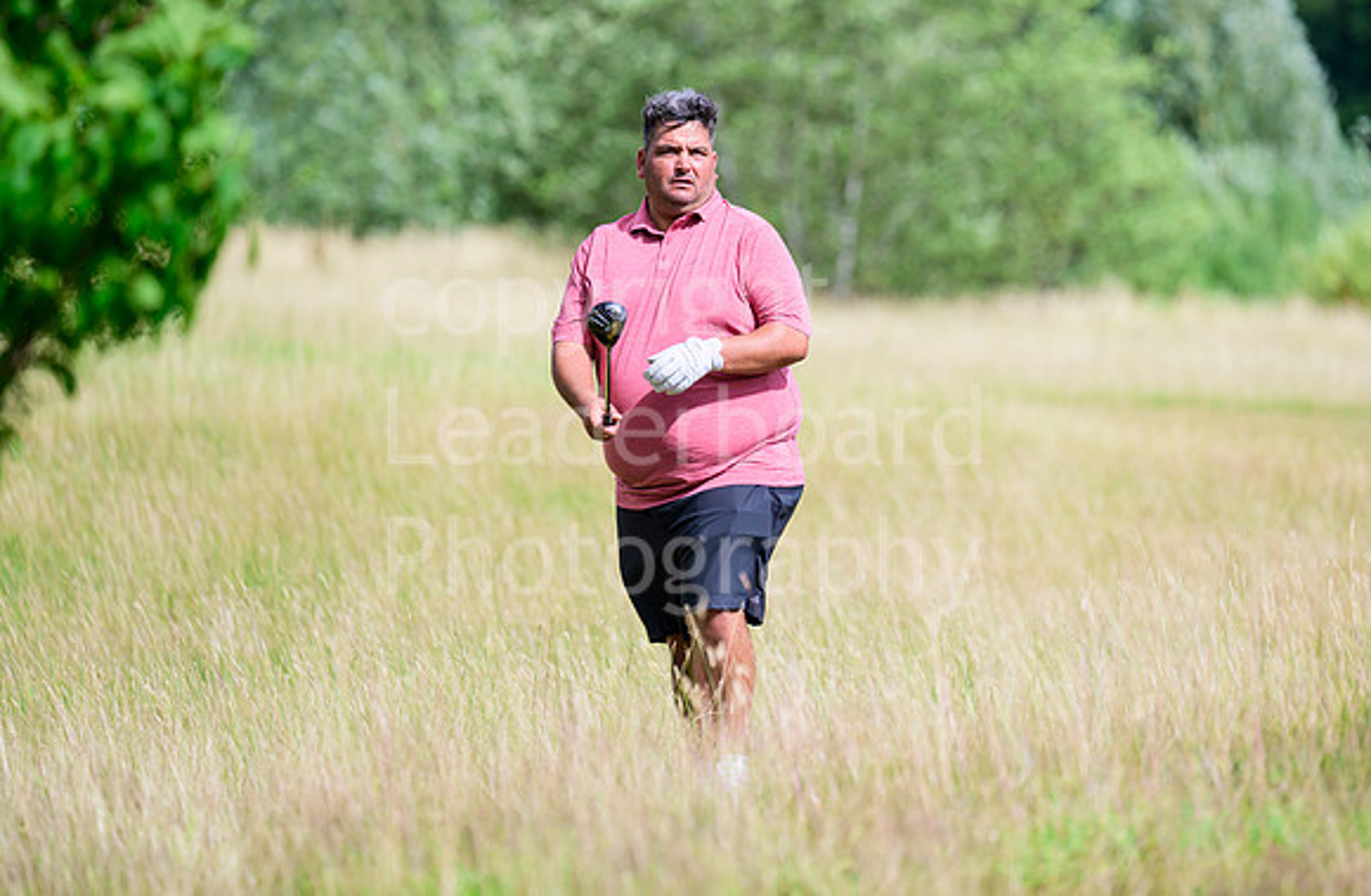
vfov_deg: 4.0
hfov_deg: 6.2
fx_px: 12686
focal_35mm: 335
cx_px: 787
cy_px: 371
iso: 500
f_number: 5.3
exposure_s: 1/3200
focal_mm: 290
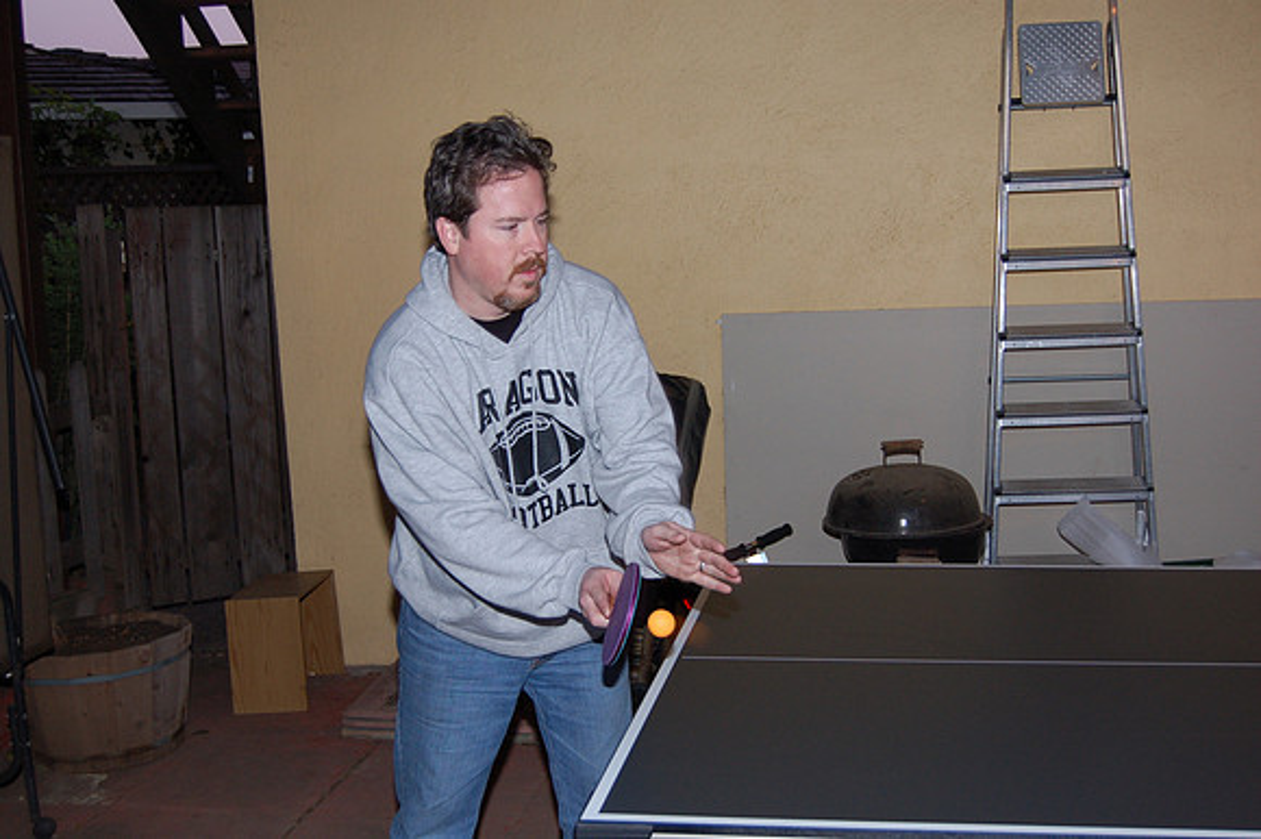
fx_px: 1575
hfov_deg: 43.6
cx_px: 630
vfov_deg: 29.8
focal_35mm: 45
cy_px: 420
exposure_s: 1/60
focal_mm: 30
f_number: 4.2
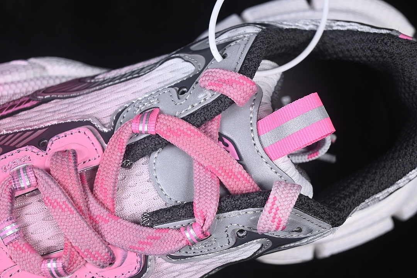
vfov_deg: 18.2
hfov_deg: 27.0
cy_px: 139
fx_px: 869
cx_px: 208
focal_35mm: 75
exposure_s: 1/80
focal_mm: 50
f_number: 7.1
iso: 160
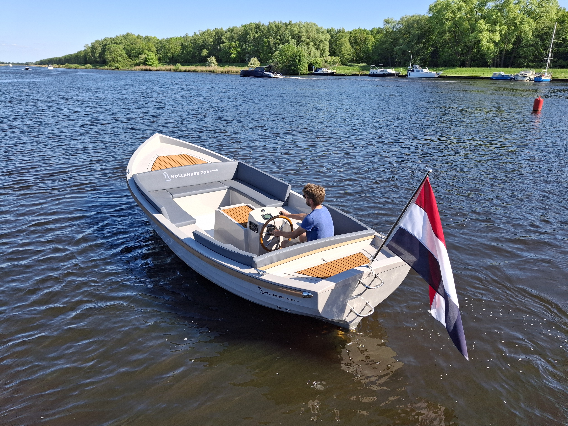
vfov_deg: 54.9
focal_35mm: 25
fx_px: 410
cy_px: 213
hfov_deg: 69.4
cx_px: 284
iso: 25
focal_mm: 4.69
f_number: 1.8
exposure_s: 1/822
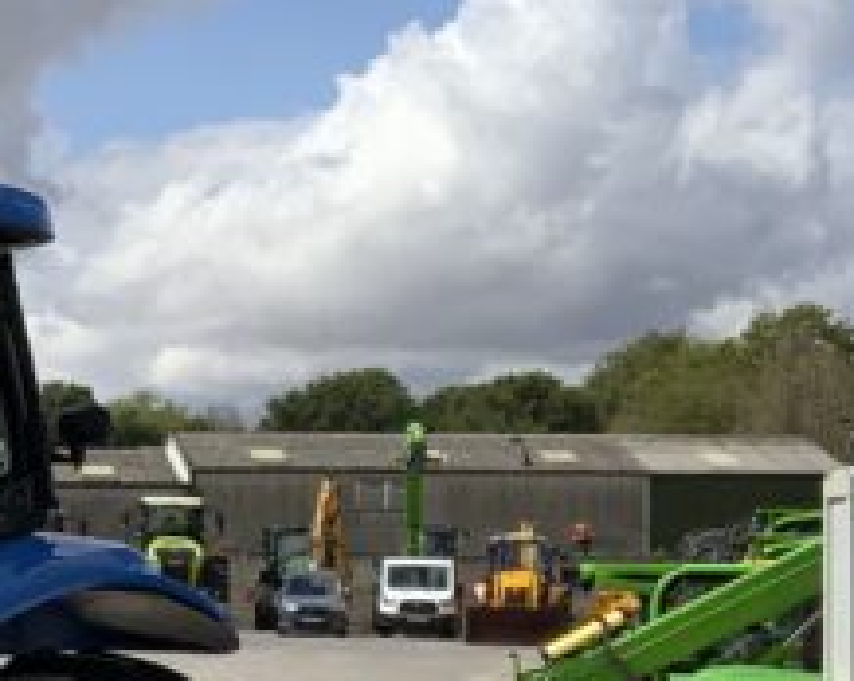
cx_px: -376
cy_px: 431
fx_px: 3359
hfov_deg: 13.7
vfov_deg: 11.6
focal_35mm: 133
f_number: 1.8
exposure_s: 1/3322
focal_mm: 3
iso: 16
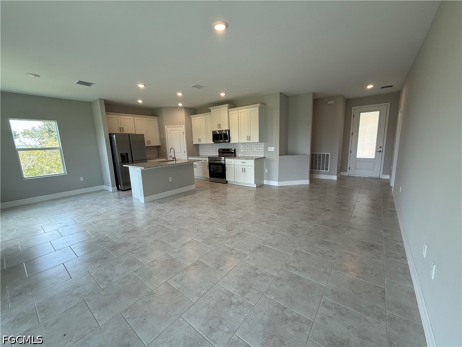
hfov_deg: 102.1
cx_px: 231
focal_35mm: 14
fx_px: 187
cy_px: 174
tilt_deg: -10.1
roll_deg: +2.2
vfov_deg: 85.7
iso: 80
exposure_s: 1/120
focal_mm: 2.22
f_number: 2.2
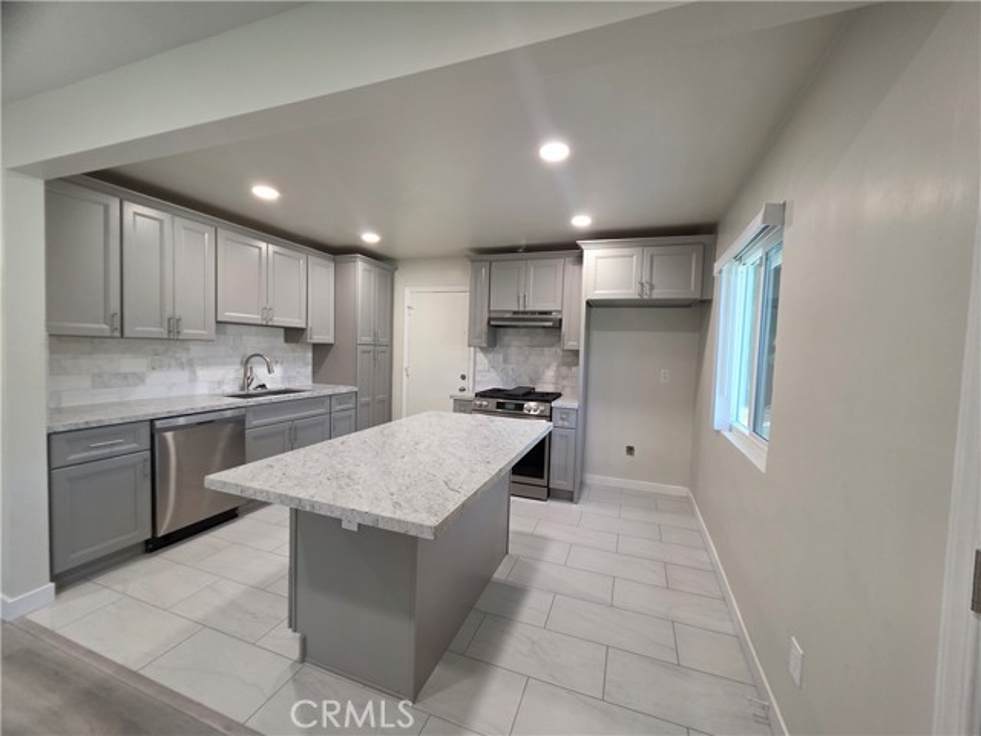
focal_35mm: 13
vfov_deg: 89.9
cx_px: 490
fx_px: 368
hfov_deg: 106.2
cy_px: 368
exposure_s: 1/120
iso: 200
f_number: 1.9
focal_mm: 2.2
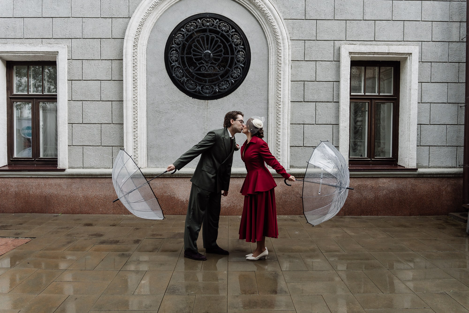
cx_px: 234
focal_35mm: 29
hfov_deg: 63.0
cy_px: 156
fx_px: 383
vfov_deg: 44.4
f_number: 3.5
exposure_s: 1/1600
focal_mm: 29.4
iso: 640
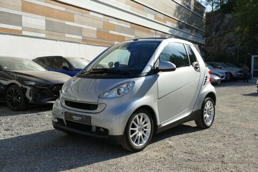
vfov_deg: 37.9
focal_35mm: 35
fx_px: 251
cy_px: 86
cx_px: 129
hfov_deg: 54.4
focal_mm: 12.9
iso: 125
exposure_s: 1/1600
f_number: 3.1
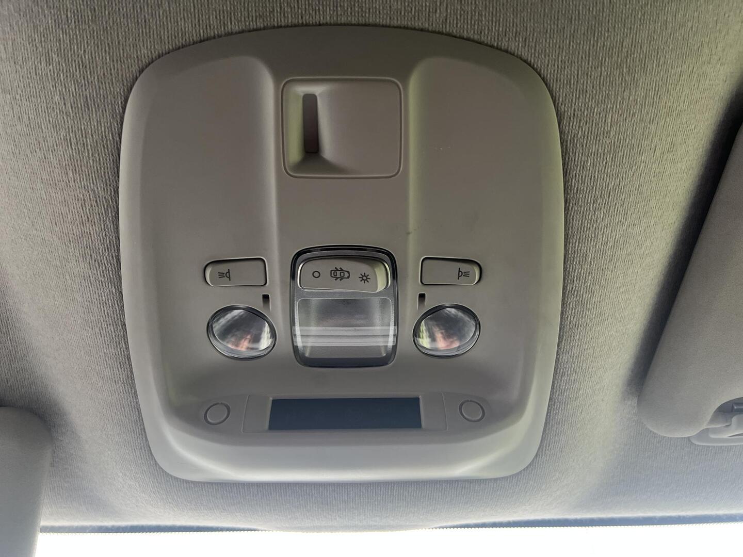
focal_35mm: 26
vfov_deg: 53.1
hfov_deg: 67.3
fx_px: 558
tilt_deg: +56.7
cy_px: 278
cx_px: 372
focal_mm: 5.7
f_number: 1.5
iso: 200
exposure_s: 1/60
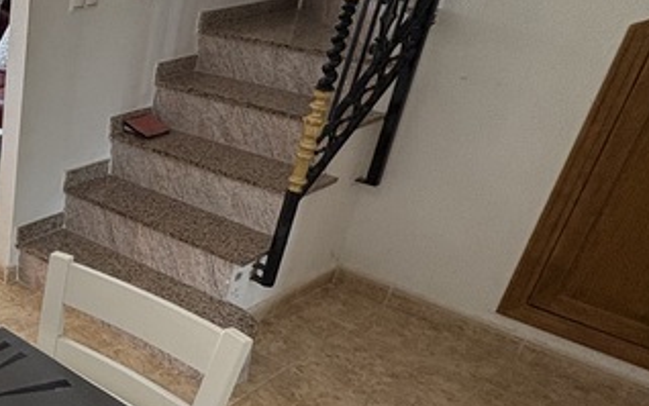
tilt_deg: -27.2
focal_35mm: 42
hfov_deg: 37.1
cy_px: 256
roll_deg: +1.3
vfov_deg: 30.4
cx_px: -112
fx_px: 743
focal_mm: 2.22
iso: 125
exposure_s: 1/100
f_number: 2.2
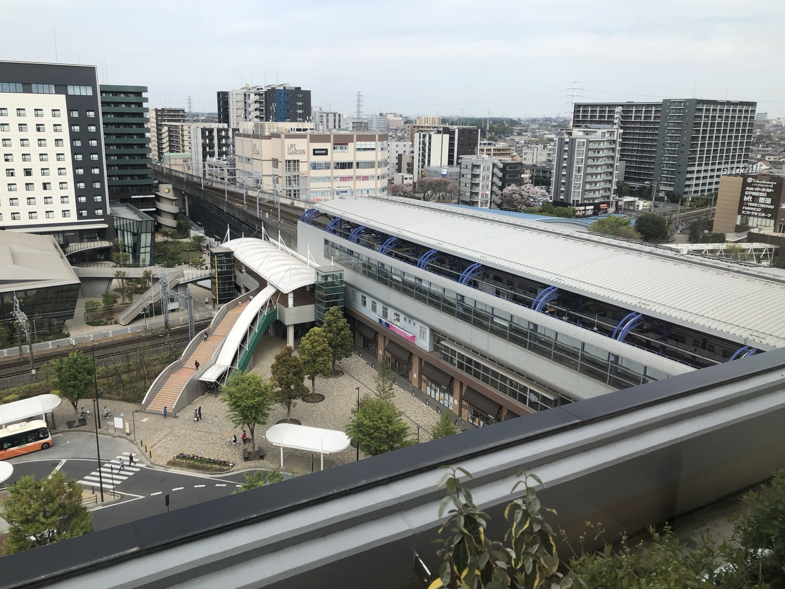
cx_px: 379
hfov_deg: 61.6
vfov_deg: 48.2
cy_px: 287
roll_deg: -0.6
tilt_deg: -13.6
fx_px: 658
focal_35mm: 29
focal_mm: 3.99
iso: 20
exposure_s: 1/1245
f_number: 1.8
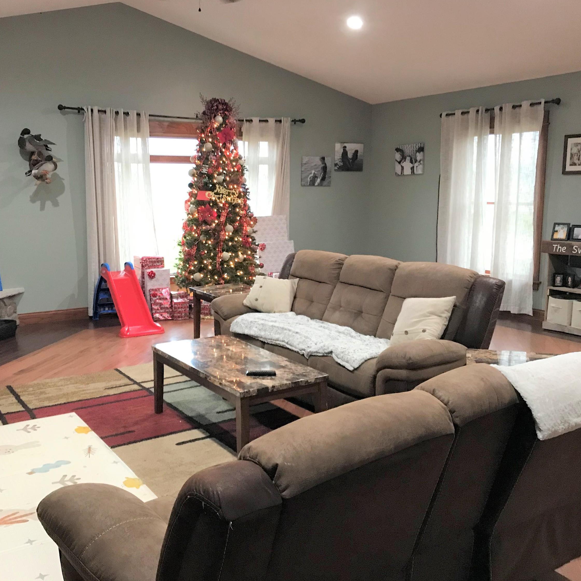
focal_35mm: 34
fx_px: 646
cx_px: 249
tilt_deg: -8.4
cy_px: 289
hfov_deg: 48.3
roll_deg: -0.5
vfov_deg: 48.5
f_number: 1.8
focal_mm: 3.99
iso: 80
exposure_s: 1/15
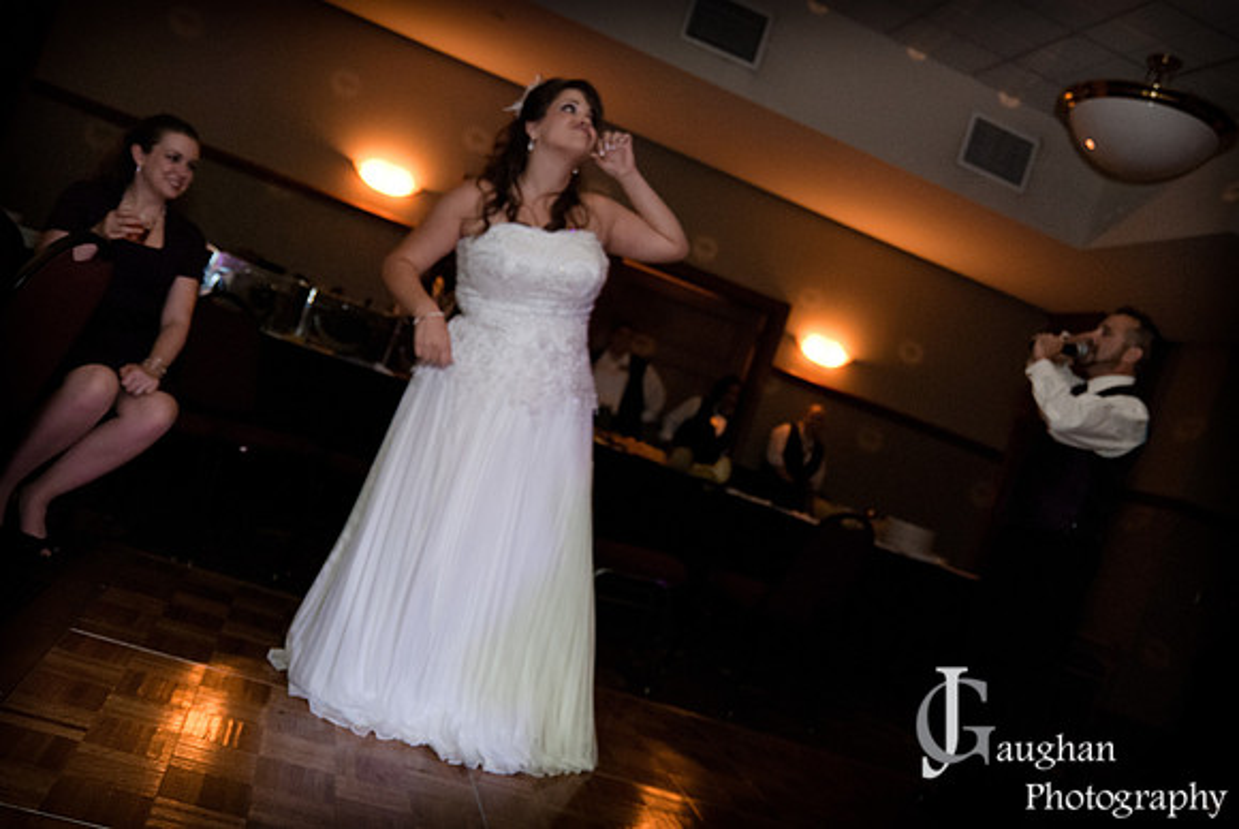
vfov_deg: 40.1
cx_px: 620
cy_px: 414
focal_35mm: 33
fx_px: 1137
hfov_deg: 57.2
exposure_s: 1/60
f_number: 2.8
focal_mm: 22
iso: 640
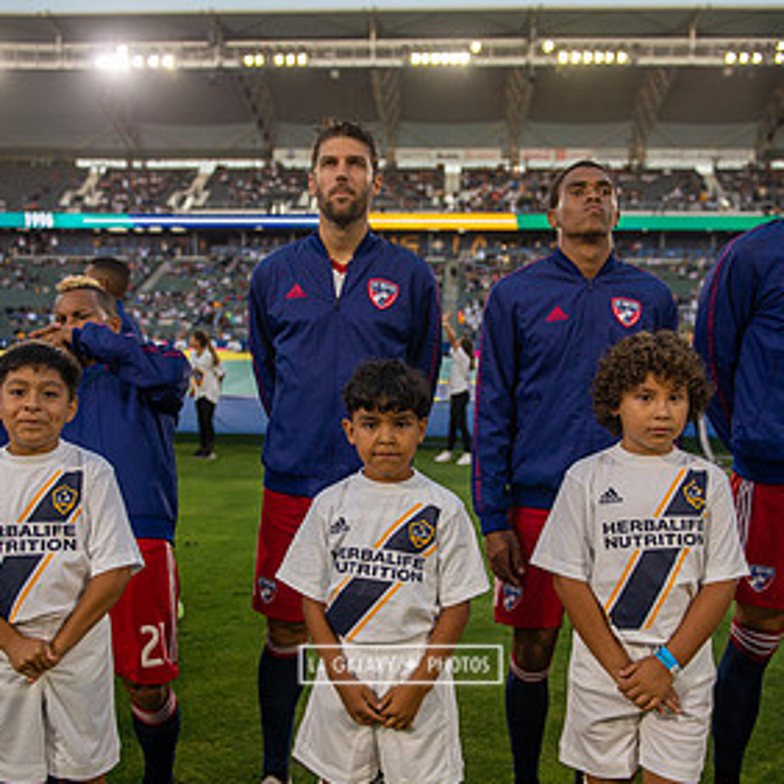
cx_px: 400
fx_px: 974
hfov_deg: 43.9
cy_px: 448
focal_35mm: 38
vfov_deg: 43.7
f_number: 2.8
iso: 280
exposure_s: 1/640
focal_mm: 28
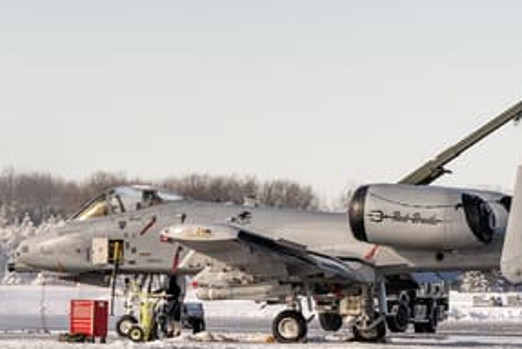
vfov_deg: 3.5
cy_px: 237
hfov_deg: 5.3
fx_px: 5661
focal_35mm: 390
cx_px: 575
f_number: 8
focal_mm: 175
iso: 100
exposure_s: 1/640
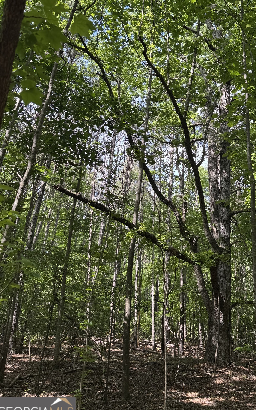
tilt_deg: +31.3
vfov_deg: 57.5
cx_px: 195
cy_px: 158
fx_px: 368
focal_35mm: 33
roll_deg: +1.1
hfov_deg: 37.3
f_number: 1.78
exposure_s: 1/433
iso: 80
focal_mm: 6.76
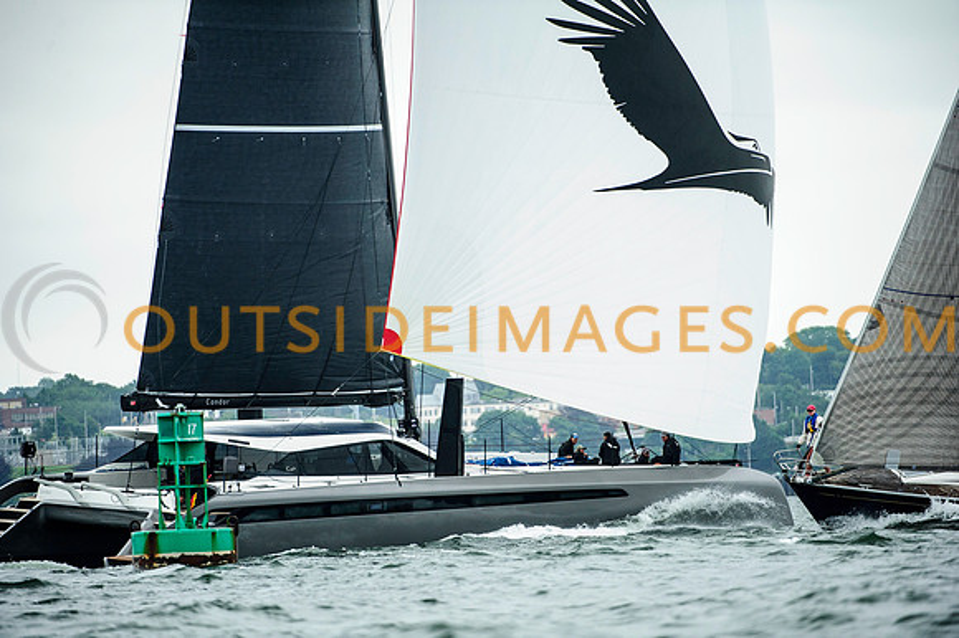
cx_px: 480
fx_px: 9052
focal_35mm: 340
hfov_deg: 6.1
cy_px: 319
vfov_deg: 4.0
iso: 640
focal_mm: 340
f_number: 4
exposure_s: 1/1000
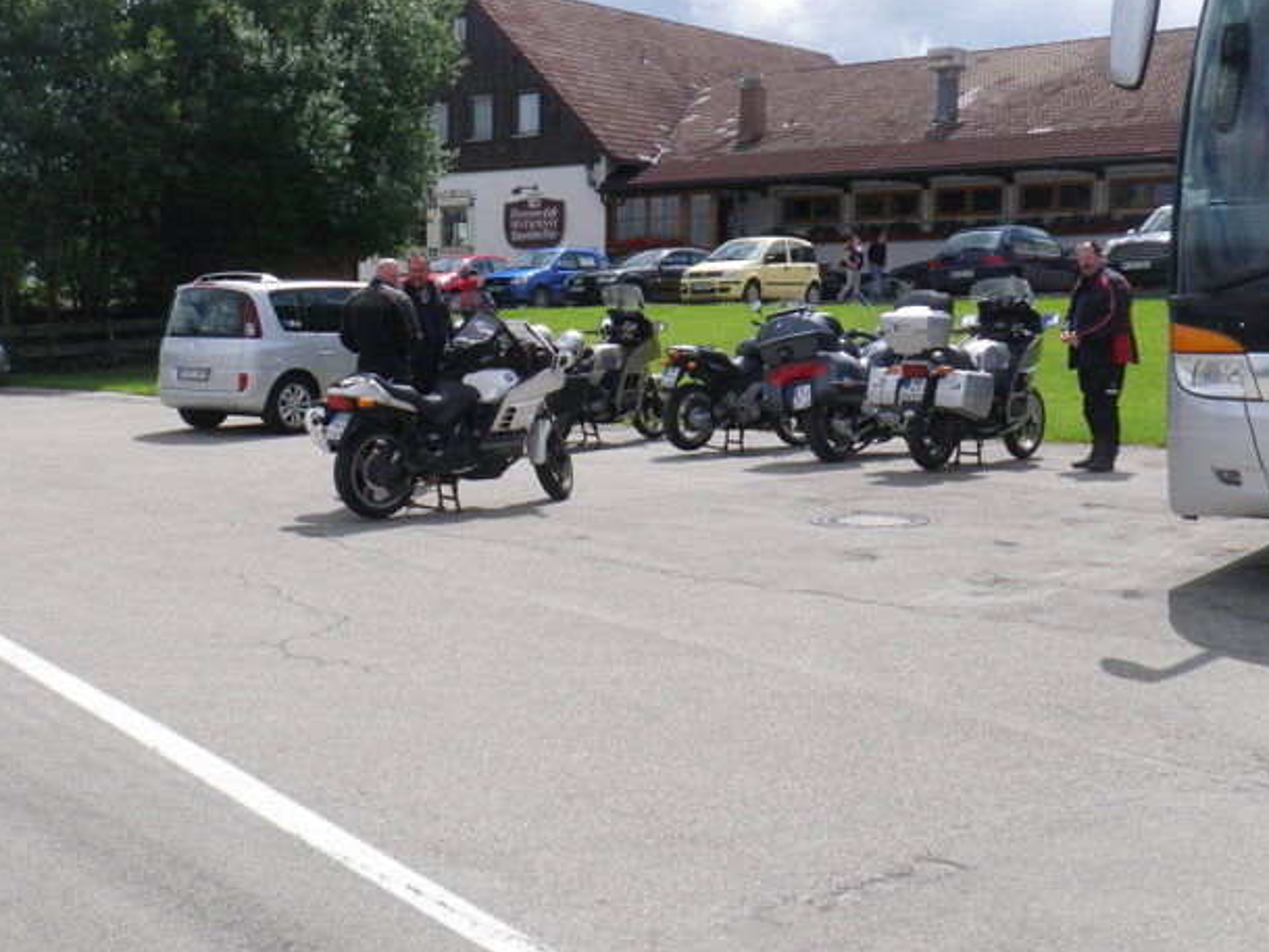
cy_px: 481
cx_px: 527
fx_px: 1687
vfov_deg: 31.5
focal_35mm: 46
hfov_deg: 41.1
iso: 64
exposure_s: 1/320
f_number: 6.3
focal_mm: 6.2
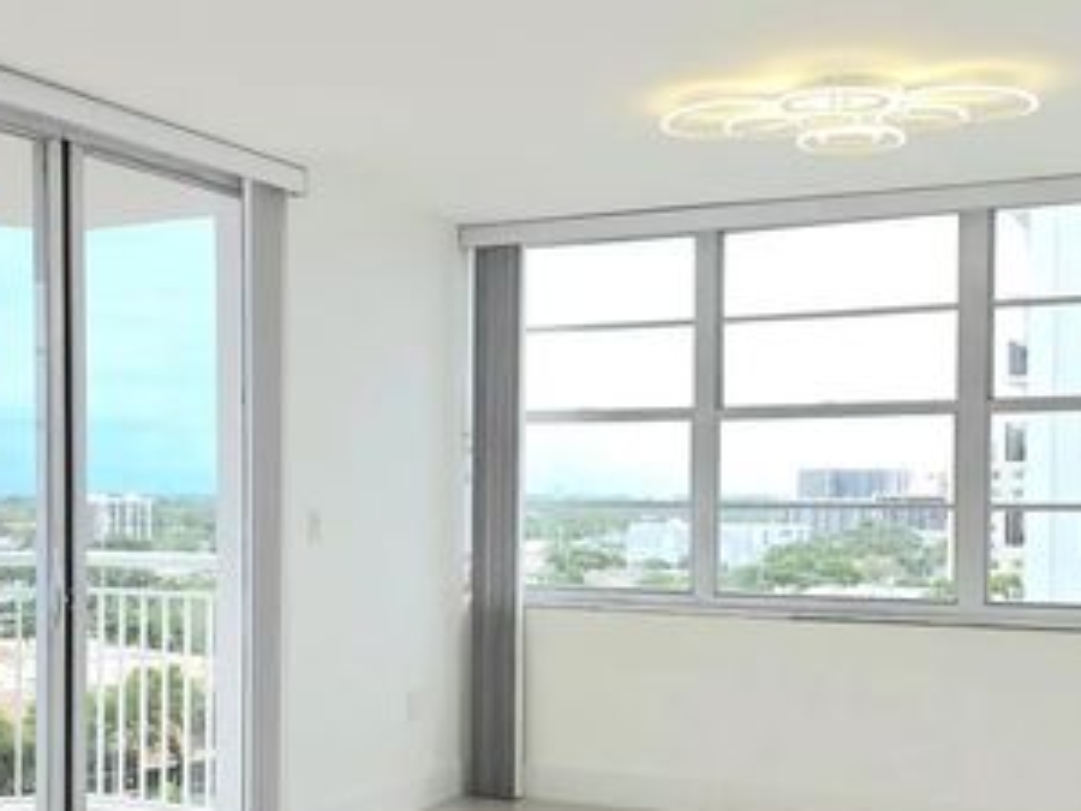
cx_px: 526
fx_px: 1530
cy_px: 519
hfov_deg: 38.9
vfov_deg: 29.5
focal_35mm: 49
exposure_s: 1/3333
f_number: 1.7
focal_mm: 6.25
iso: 80
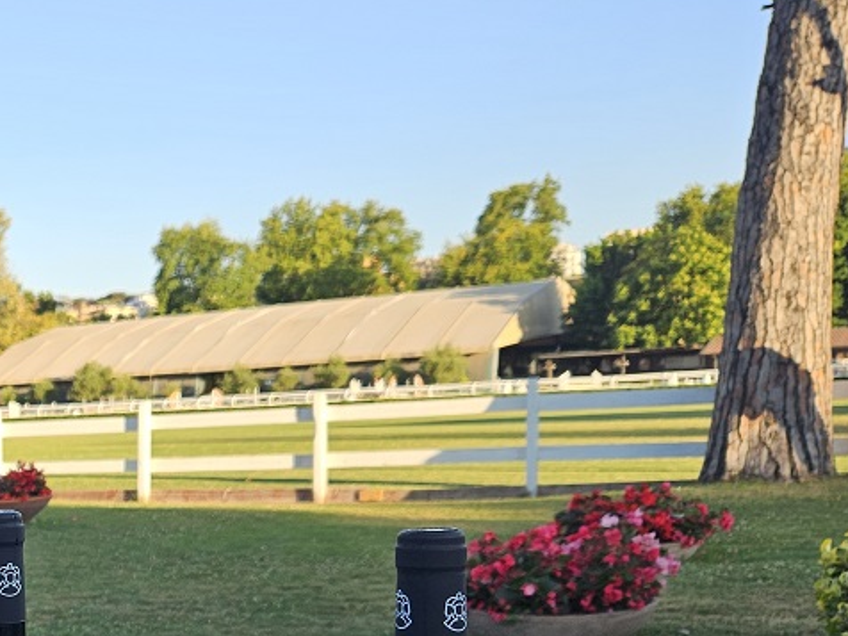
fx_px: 1421
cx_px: -171
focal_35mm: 58
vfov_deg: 24.0
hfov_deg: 28.8
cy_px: 647
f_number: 1.8
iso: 32
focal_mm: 5.4
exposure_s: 1/571
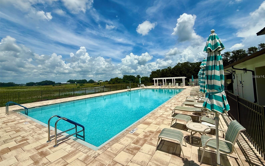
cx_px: 134
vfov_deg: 74.6
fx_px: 108
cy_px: 76
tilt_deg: +2.7
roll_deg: +2.6
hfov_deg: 101.5
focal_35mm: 15
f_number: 2.2
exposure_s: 1/6173
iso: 50
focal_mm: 2.22
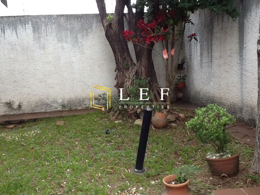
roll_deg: +3.9
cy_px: 98
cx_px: 130
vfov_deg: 32.9
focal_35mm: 44
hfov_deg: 42.9
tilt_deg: -8.2
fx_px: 330
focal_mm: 2.03
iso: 64
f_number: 2.4
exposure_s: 1/120
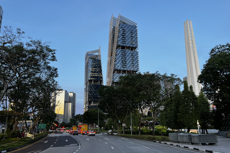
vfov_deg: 46.3
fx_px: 179
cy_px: 84
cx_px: 113
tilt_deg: +13.7
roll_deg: +1.1
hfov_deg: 65.5
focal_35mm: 28
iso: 80
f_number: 1.5
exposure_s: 1/121
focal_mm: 5.7
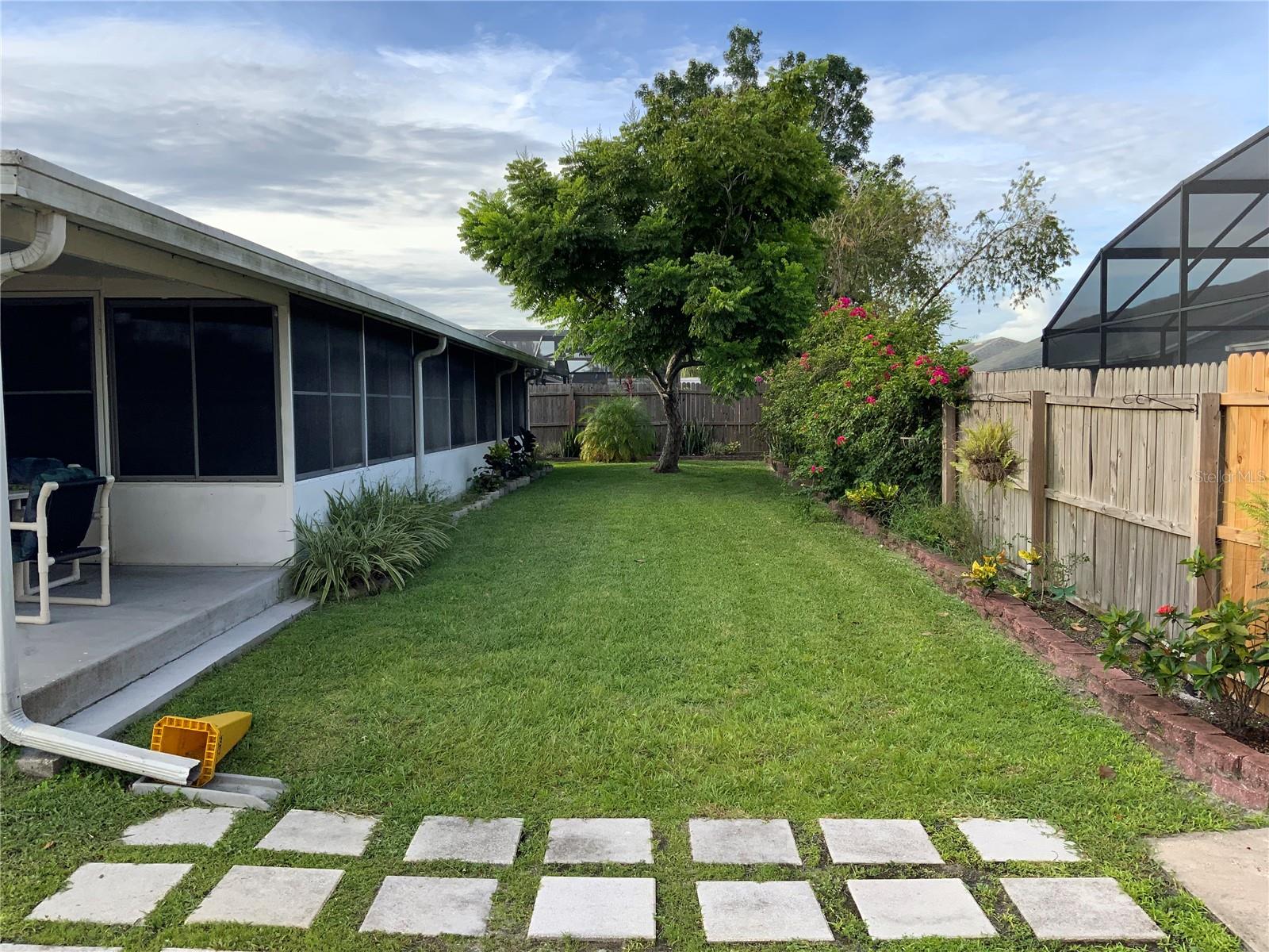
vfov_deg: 48.2
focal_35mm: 29
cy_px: 476
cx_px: 634
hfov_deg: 61.7
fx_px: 1063
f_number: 1.8
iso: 16
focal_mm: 3
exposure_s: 1/432
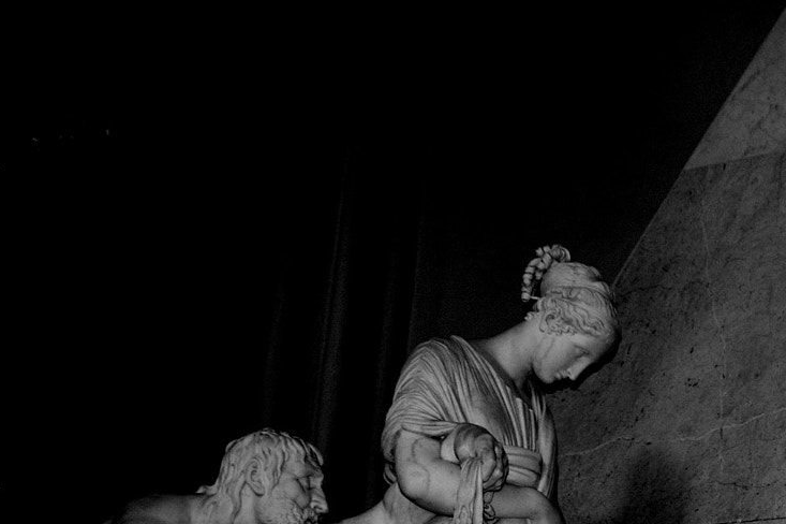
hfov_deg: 26.9
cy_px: 554
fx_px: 1571
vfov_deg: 18.3
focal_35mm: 72
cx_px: 743
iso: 900
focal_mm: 22
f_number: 3.8
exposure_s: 1/60
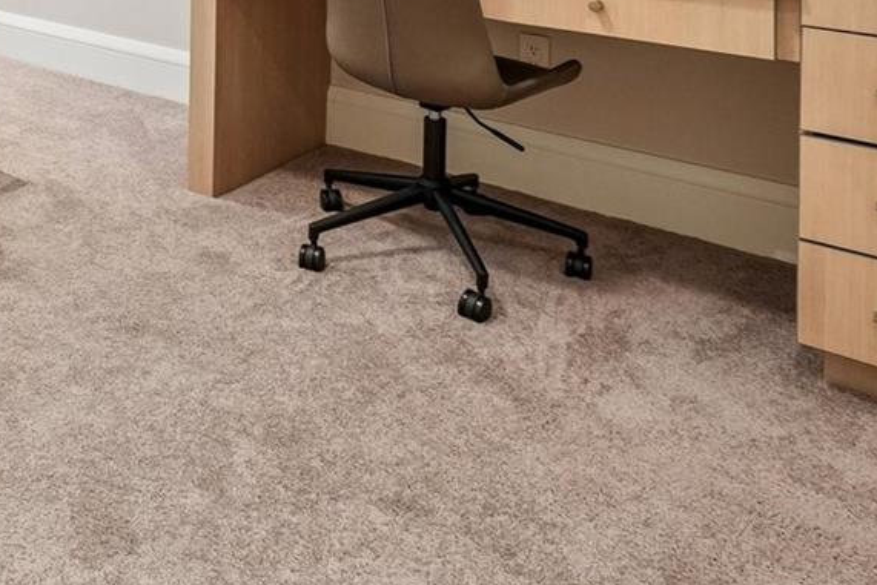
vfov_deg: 26.2
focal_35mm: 42
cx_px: -18
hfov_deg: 40.2
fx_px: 1023
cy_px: -213
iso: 400
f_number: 8
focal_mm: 10
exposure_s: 1/13
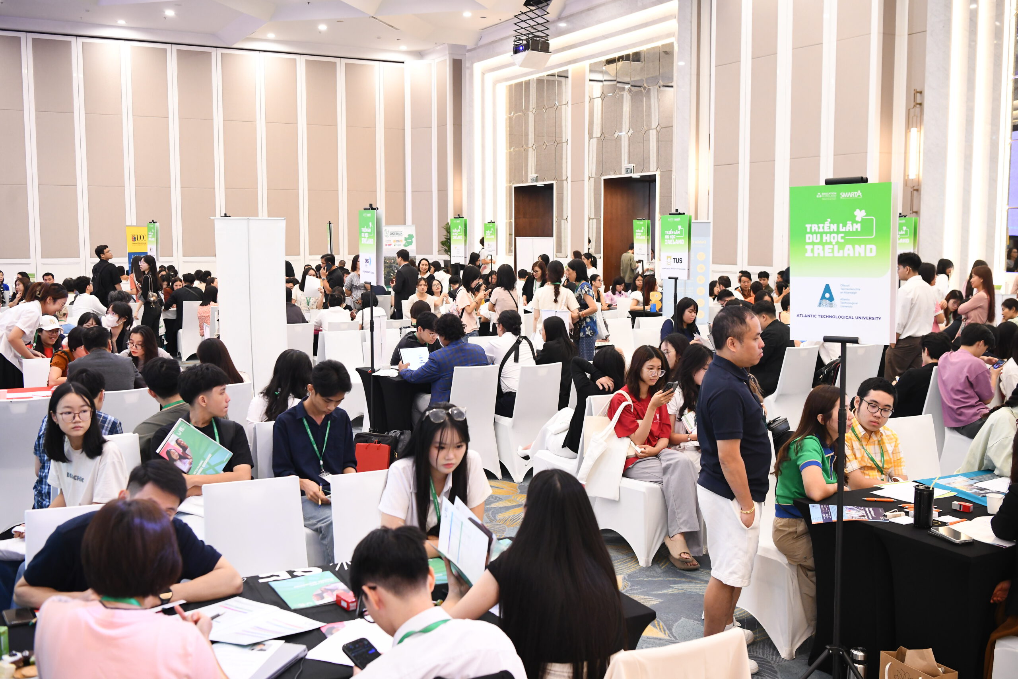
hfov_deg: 50.7
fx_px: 1075
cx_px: 509
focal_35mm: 38
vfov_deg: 35.1
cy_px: 340
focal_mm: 38
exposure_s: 1/50
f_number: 4.5
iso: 2500
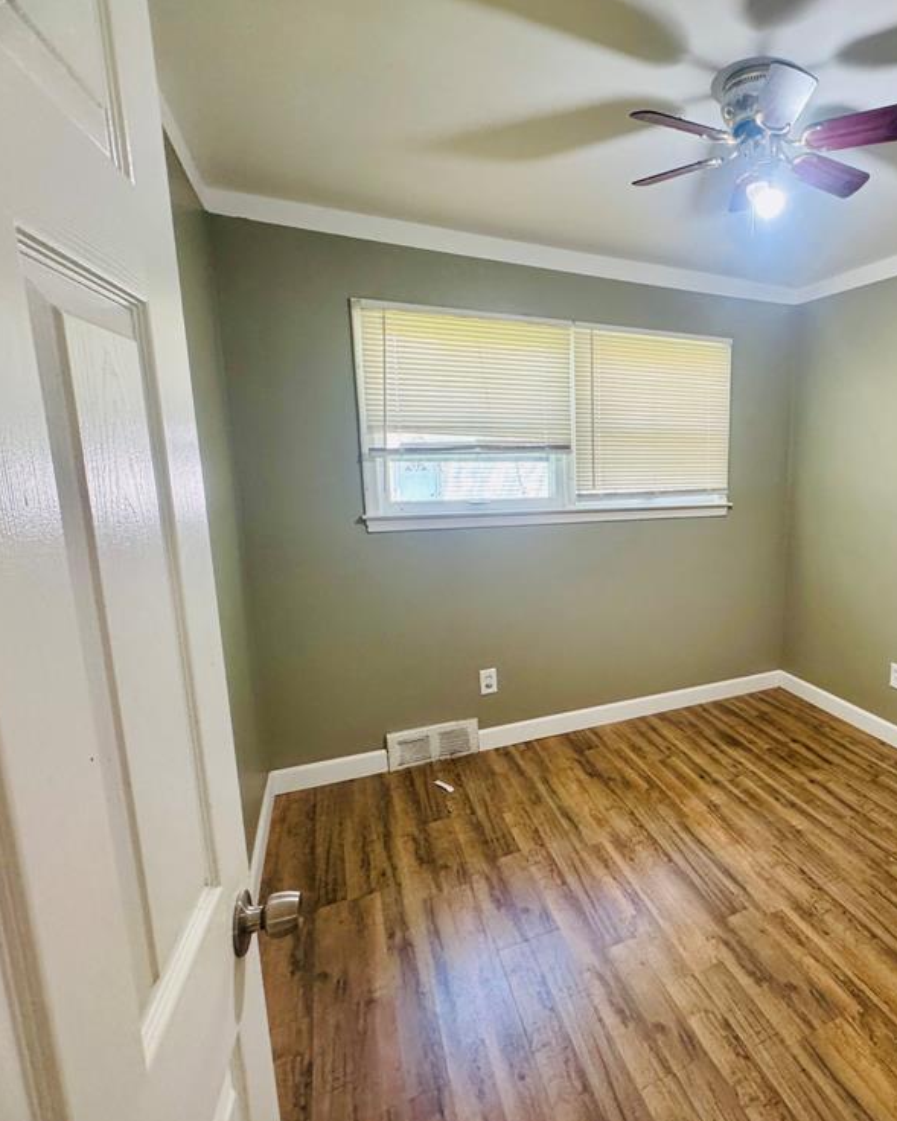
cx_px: 673
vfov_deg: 83.3
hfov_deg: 66.4
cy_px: 559
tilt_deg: -10.1
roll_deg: -0.5
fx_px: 630
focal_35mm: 19
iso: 320
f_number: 2.2
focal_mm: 2.22
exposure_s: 1/120
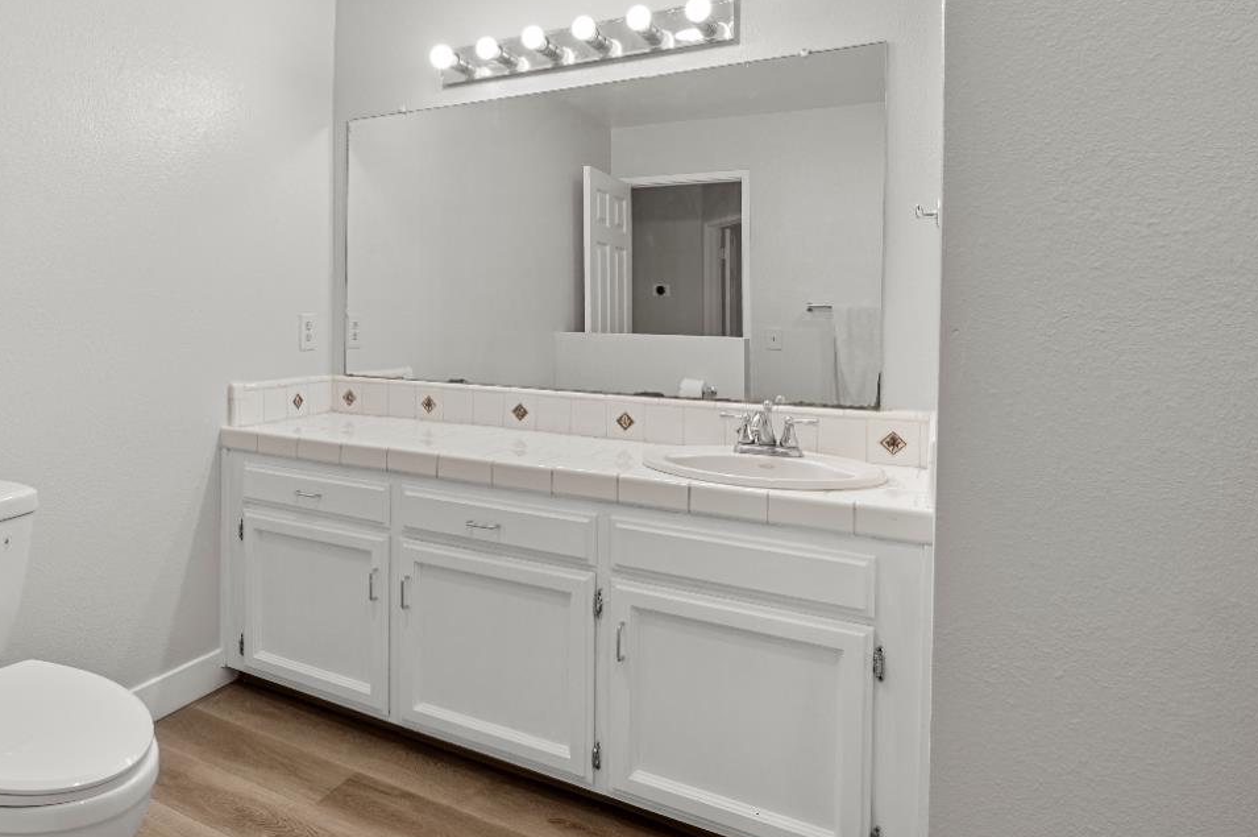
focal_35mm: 22
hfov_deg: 76.2
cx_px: 420
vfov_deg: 56.6
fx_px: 768
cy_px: 324
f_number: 9
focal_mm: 14
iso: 250
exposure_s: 1/6
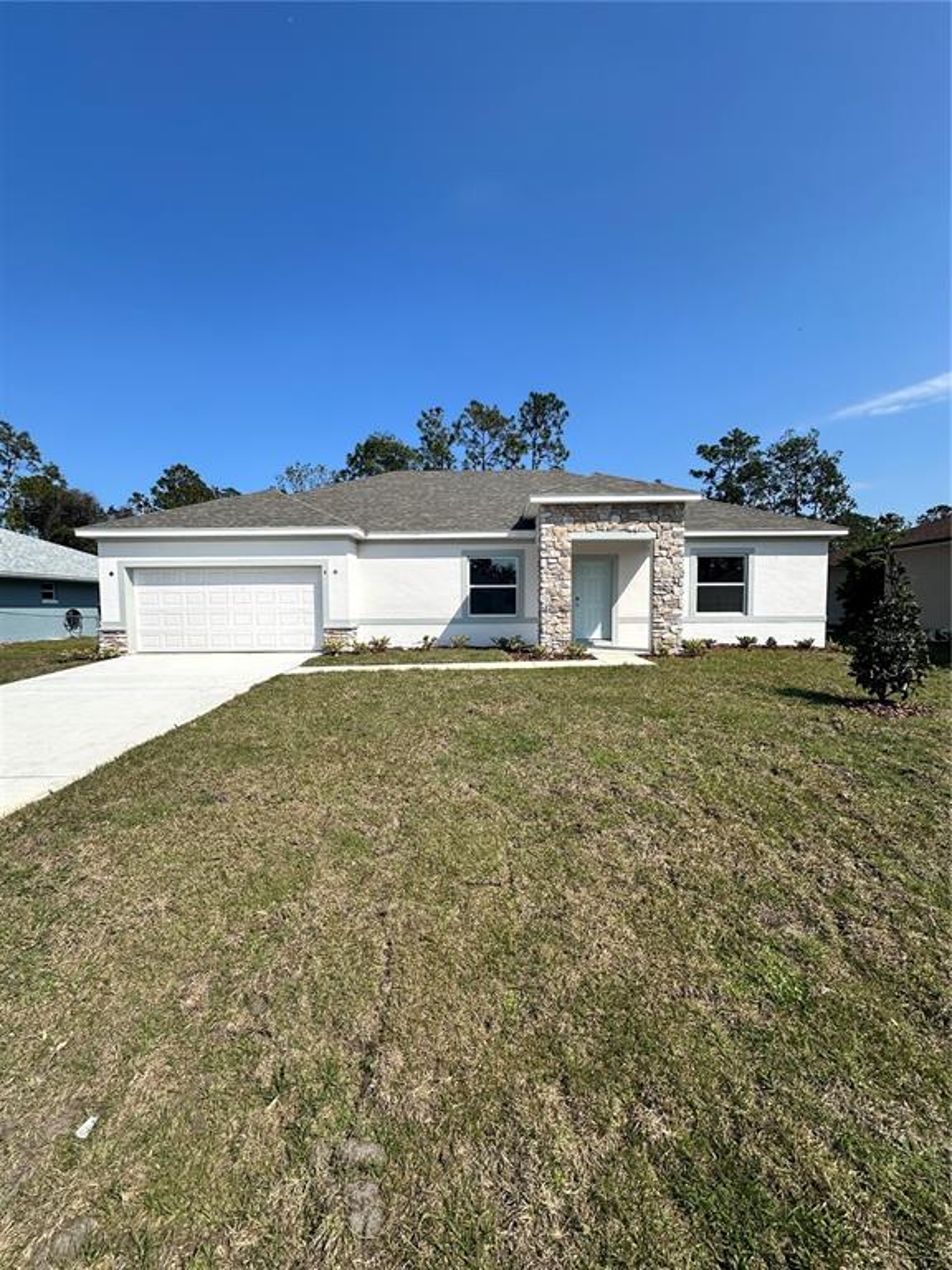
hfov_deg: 85.7
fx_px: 513
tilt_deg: -2.1
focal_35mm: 14
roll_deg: +0.4
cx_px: 476
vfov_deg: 102.1
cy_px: 635
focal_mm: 2.22
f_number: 2.2
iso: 50
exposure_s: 1/2681
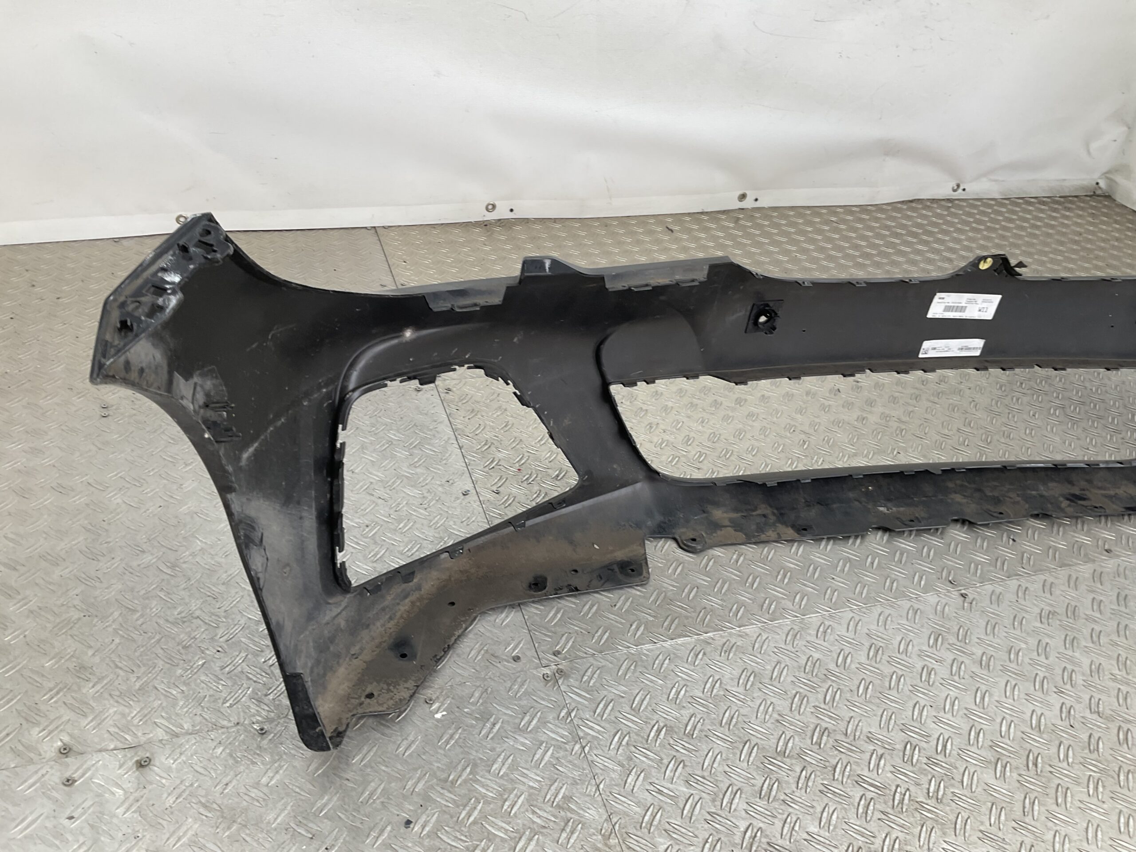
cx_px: 568
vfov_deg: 48.2
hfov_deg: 61.7
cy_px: 426
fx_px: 952
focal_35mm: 29
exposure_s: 1/116
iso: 16
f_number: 1.8
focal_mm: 3
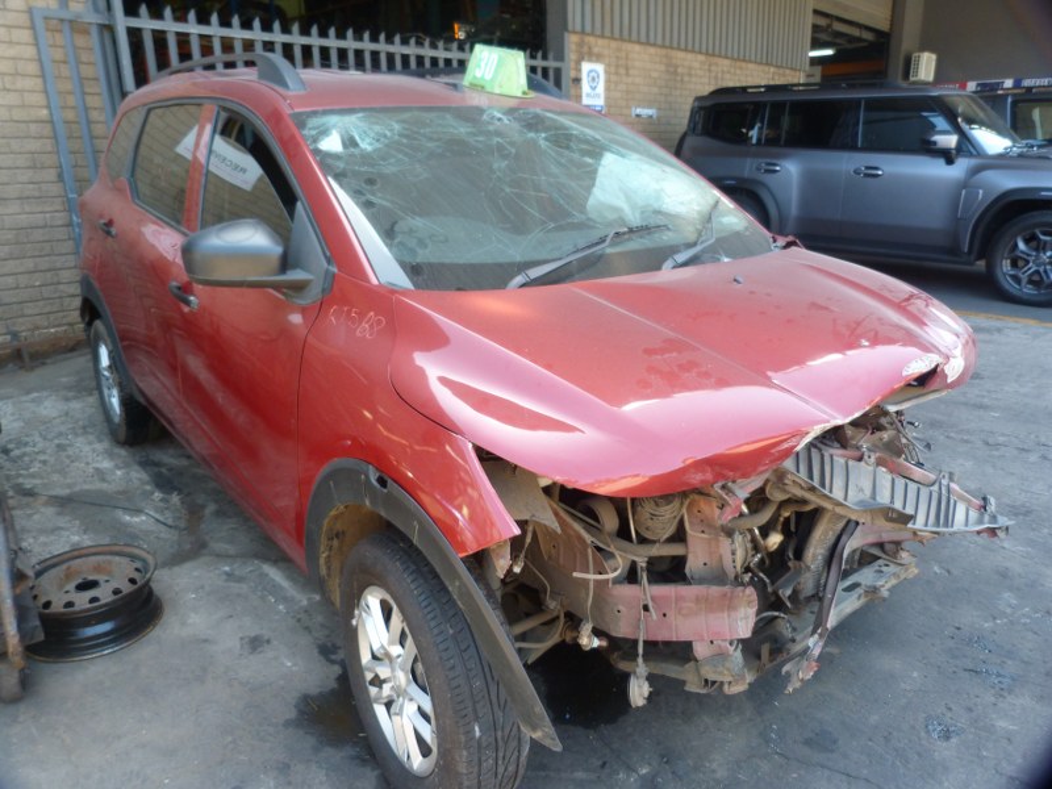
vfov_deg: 54.9
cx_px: 526
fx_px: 760
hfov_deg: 69.4
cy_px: 394
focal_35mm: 25
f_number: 2.8
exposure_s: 1/60
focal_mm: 4.5
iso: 100
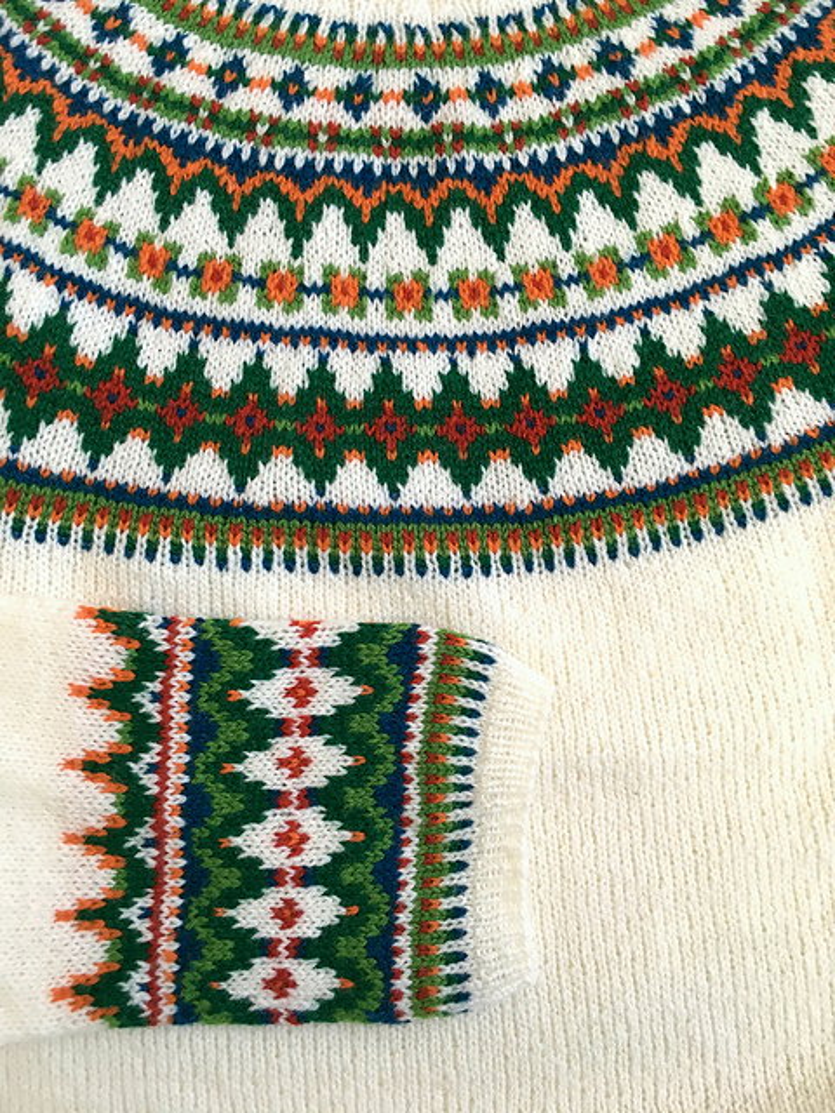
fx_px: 933
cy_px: 556
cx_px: 418
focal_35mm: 29
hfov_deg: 48.2
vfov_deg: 61.7
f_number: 2.2
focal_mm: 4.15
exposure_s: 1/33
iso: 100
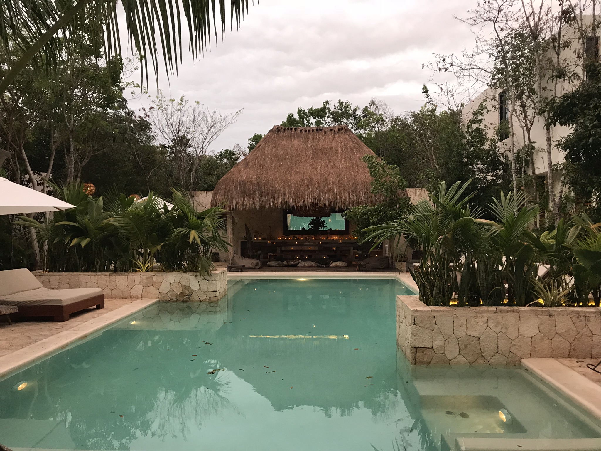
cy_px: 226
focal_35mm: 28
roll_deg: +0.2
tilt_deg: +2.6
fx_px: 486
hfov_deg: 63.4
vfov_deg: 49.7
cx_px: 300
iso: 40
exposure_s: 1/30
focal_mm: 3.99
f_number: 1.8
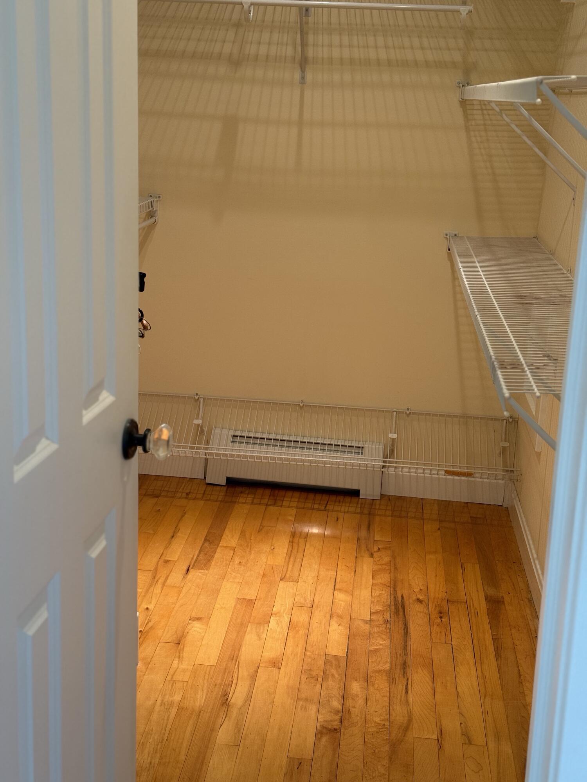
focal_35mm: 48
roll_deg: -2.5
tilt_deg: -14.6
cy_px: 391
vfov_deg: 39.7
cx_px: 294
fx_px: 1085
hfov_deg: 30.3
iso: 80
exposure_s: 1/60
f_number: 1.78
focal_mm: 6.76
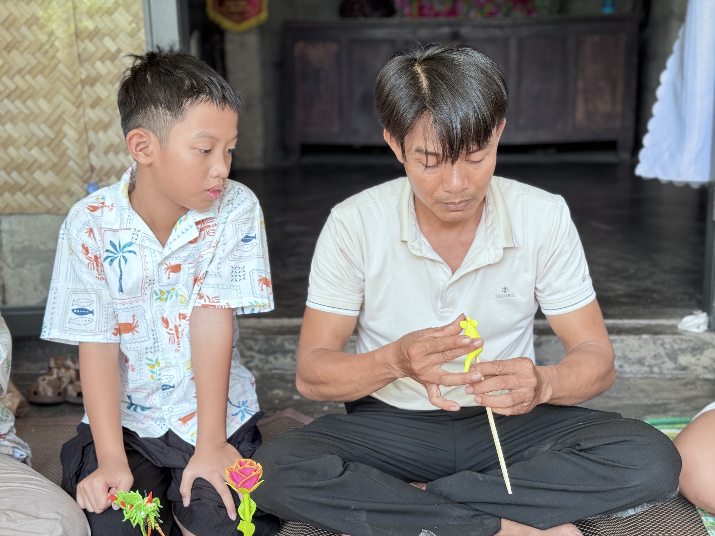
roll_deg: +0.8
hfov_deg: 39.7
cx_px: 358
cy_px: 268
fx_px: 991
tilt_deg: -12.9
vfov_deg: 30.3
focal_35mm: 48
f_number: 1.78
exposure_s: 1/163
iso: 100
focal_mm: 6.76
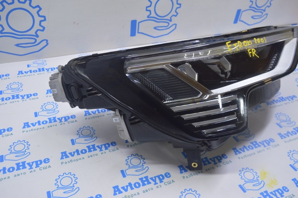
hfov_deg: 57.3
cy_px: 99
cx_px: 149
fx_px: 273
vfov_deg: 39.9
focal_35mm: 33
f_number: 5.6
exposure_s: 1/25
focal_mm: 22
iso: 400
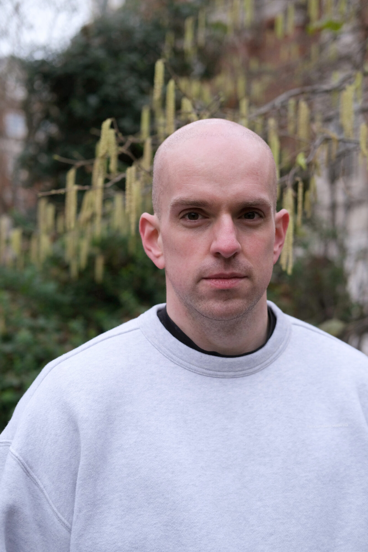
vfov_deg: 37.5
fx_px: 813
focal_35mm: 53
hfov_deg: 25.5
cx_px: 184
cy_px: 276
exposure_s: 1/640
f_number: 2.8
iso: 640
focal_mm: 35
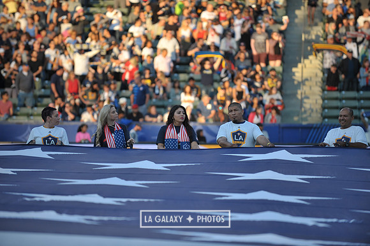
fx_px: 2054
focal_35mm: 200
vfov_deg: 6.9
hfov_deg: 10.3
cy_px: 123
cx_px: 185
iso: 400
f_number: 2.8
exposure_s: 1/1250
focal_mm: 200
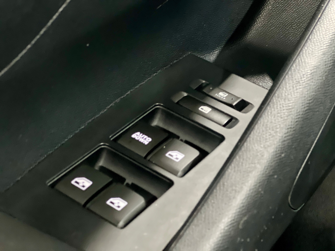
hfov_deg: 25.3
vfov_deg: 19.1
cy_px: 126
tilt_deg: -35.9
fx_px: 745
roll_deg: -2.0
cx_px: 168
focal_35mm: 77
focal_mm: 9
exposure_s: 1/15
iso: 1000
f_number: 2.8
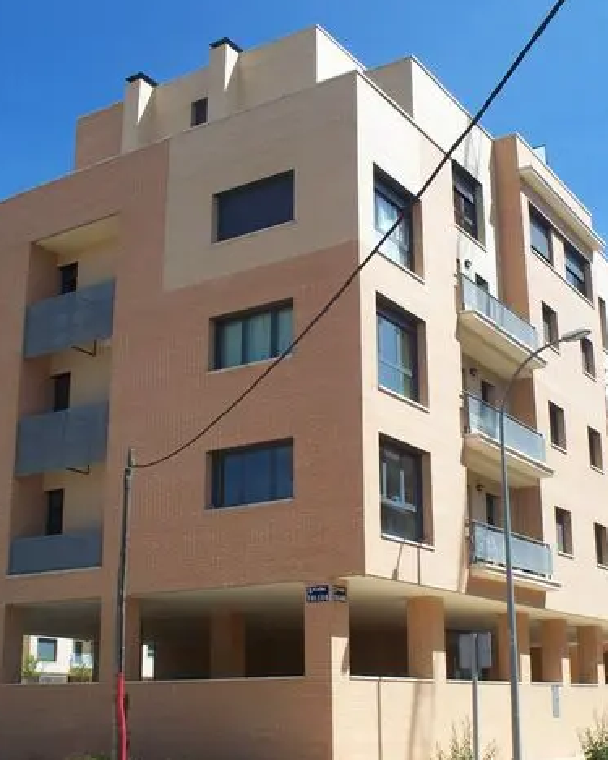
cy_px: 374
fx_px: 1080
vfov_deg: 38.8
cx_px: 365
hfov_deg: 31.4
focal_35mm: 48
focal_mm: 7.54
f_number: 5
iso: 80
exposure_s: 1/400
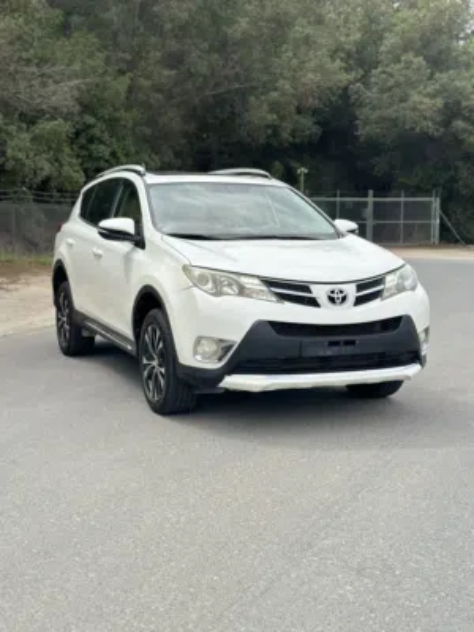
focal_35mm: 48
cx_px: 237
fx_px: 876
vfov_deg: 39.7
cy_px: 316
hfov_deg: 30.3
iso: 100
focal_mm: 6.86
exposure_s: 1/4566
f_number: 1.78
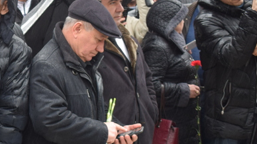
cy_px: 138
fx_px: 690
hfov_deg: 19.7
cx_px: -60
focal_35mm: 101
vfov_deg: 11.8
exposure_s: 1/60
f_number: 4
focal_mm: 25
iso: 400
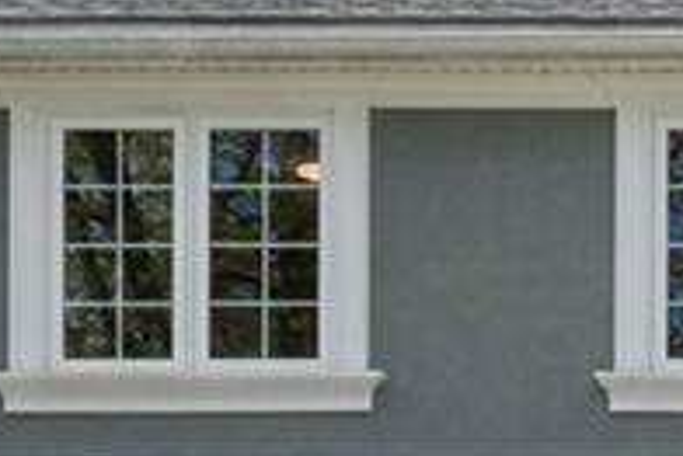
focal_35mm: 123
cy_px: 423
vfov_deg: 11.1
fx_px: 2328
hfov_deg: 14.6
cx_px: 1227
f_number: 16
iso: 200
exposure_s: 1/160
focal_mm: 23.5
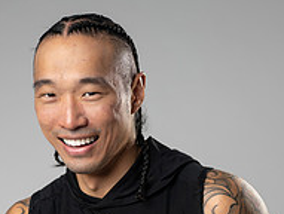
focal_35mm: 113
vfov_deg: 12.8
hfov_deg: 17.4
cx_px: 159
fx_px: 929
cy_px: 272
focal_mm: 50
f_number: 3.2
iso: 200
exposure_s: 1/160
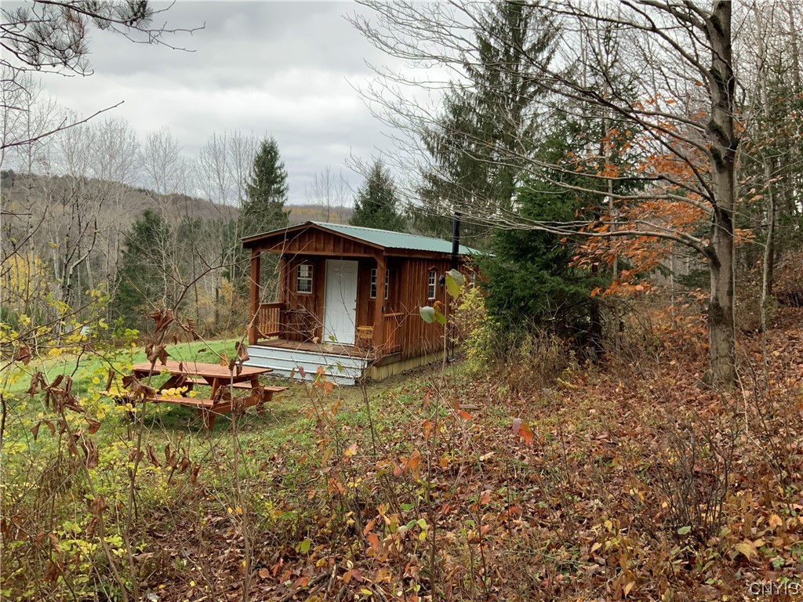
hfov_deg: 61.7
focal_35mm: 29
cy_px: 301
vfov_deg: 48.2
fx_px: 673
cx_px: 402
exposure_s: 1/180
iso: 16
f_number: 1.8
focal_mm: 3
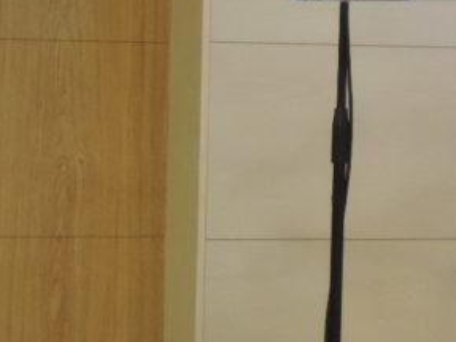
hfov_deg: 7.3
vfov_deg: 5.5
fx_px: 3529
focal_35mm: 268
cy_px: -14
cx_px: 632
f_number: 3.9
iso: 720
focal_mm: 13.3
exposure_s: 1/25
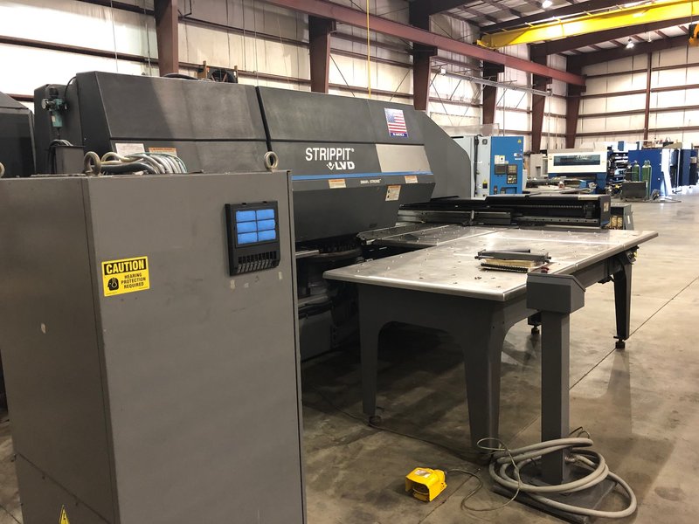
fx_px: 565
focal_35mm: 28
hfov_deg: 63.4
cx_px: 350
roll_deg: +2.3
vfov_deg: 49.7
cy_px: 262
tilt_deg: -9.4
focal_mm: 4
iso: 100
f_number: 1.8
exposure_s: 1/15
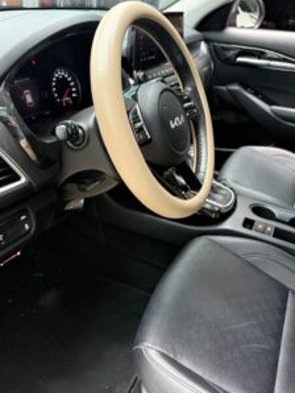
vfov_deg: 59.9
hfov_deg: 46.8
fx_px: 340
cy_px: 188
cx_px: 132
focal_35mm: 30
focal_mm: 6.76
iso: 640
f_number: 1.78
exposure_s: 1/60
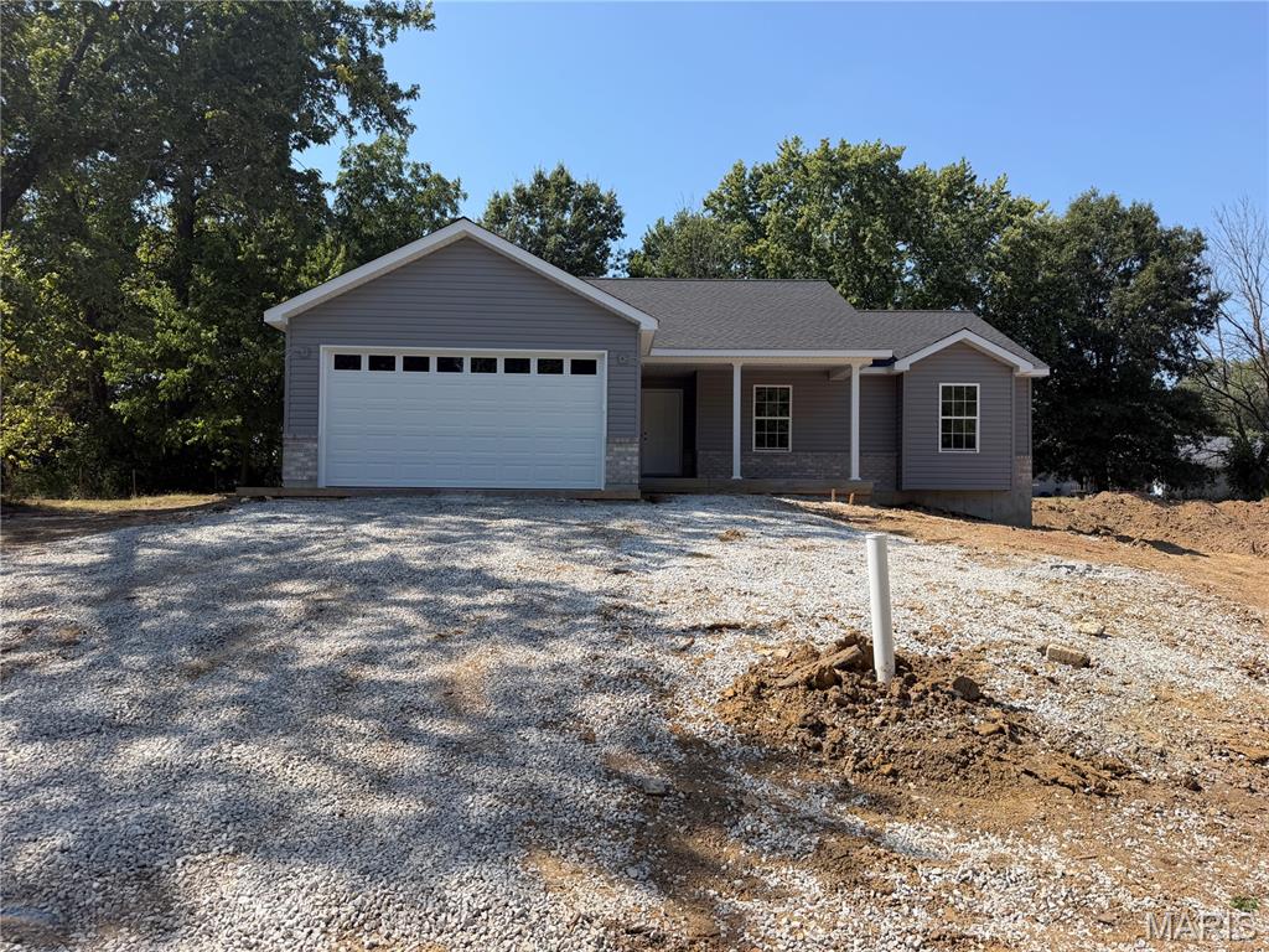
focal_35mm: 24
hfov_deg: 71.6
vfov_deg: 56.8
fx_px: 880
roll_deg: +0.3
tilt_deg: +1.2
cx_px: 634
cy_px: 476
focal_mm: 6.76
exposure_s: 1/4167
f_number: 1.78
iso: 80
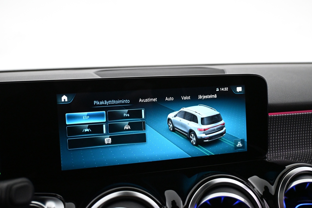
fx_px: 253
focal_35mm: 29
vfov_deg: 44.6
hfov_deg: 63.2
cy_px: 104
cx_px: 156
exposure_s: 1/100
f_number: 3.8
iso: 4000
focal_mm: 19.5
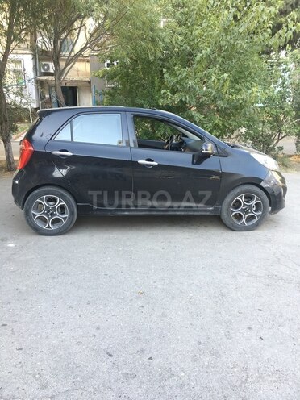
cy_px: 200
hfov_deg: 48.2
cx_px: 150
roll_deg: -0.7
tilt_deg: -17.4
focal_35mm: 29
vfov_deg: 61.7
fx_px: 335
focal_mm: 4.15
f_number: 2.2
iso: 25
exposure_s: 1/50
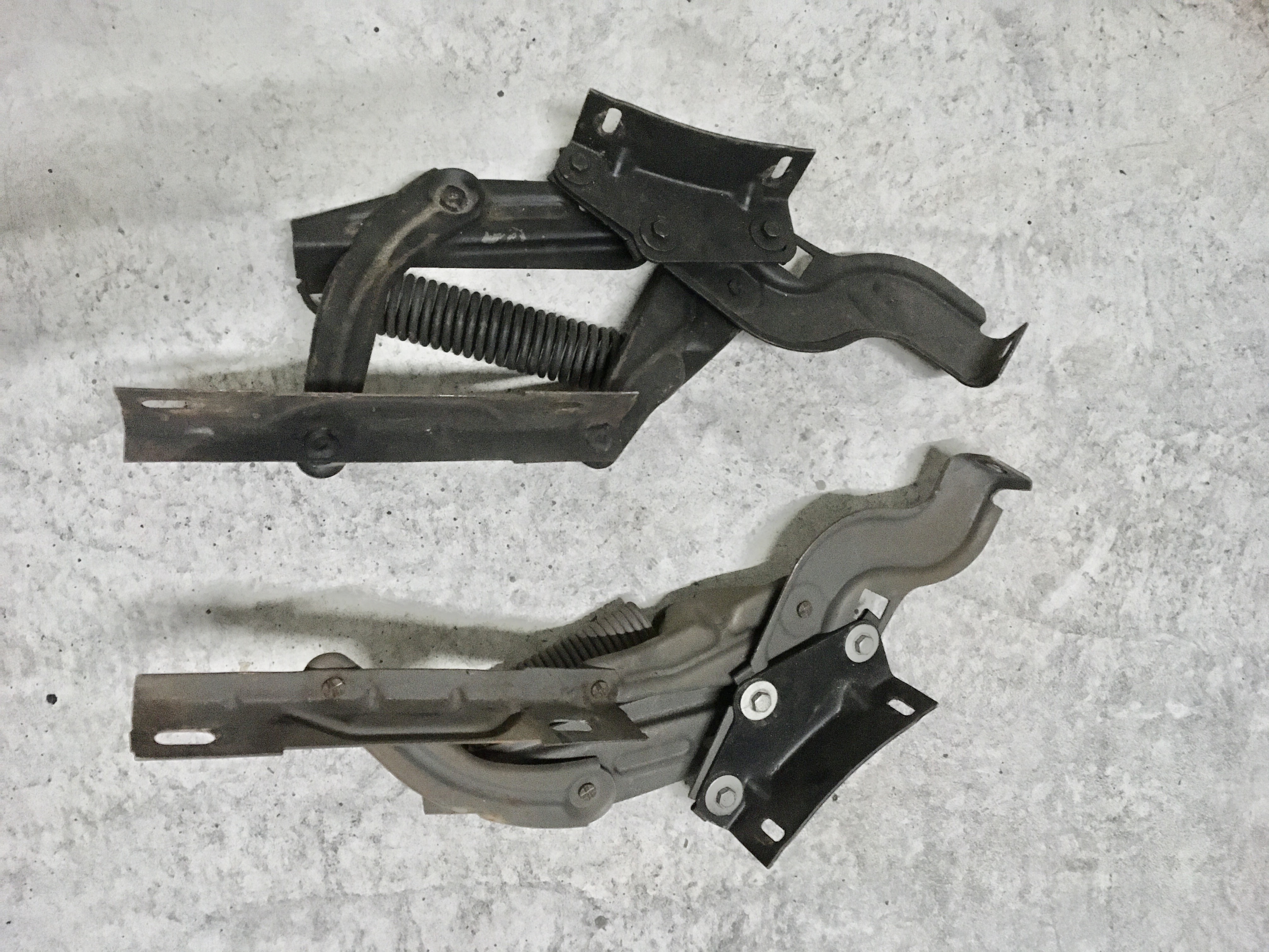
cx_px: 634
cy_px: 476
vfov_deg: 48.2
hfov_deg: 61.7
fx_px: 1063
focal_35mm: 29
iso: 640
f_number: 2.2
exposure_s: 1/17
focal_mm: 4.15
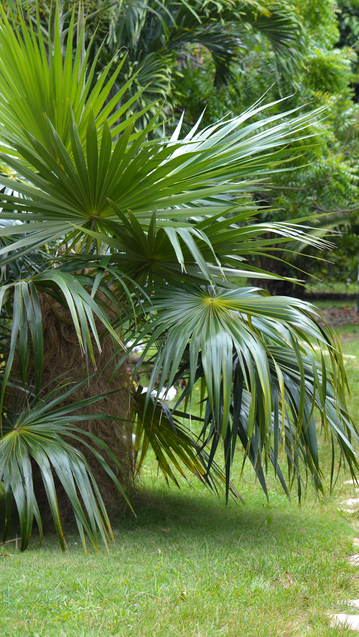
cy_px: 318
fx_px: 2014
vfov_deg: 18.0
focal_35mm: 119
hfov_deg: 10.0
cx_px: 454
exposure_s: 1/400
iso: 200
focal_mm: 50
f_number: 2.8
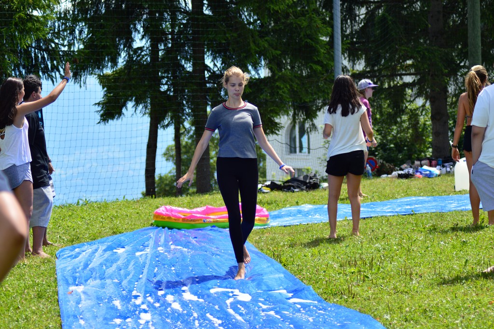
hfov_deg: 18.2
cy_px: 164
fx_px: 1542
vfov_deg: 12.2
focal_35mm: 112
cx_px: 247
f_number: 4
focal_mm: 75
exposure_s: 1/400
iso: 100
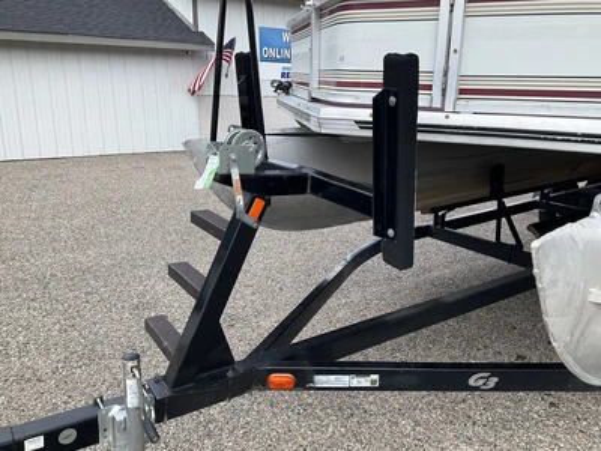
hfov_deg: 61.7
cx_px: 300
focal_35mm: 29
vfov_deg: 48.2
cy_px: 226
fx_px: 503
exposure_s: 1/620
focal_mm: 3
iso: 25
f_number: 1.8
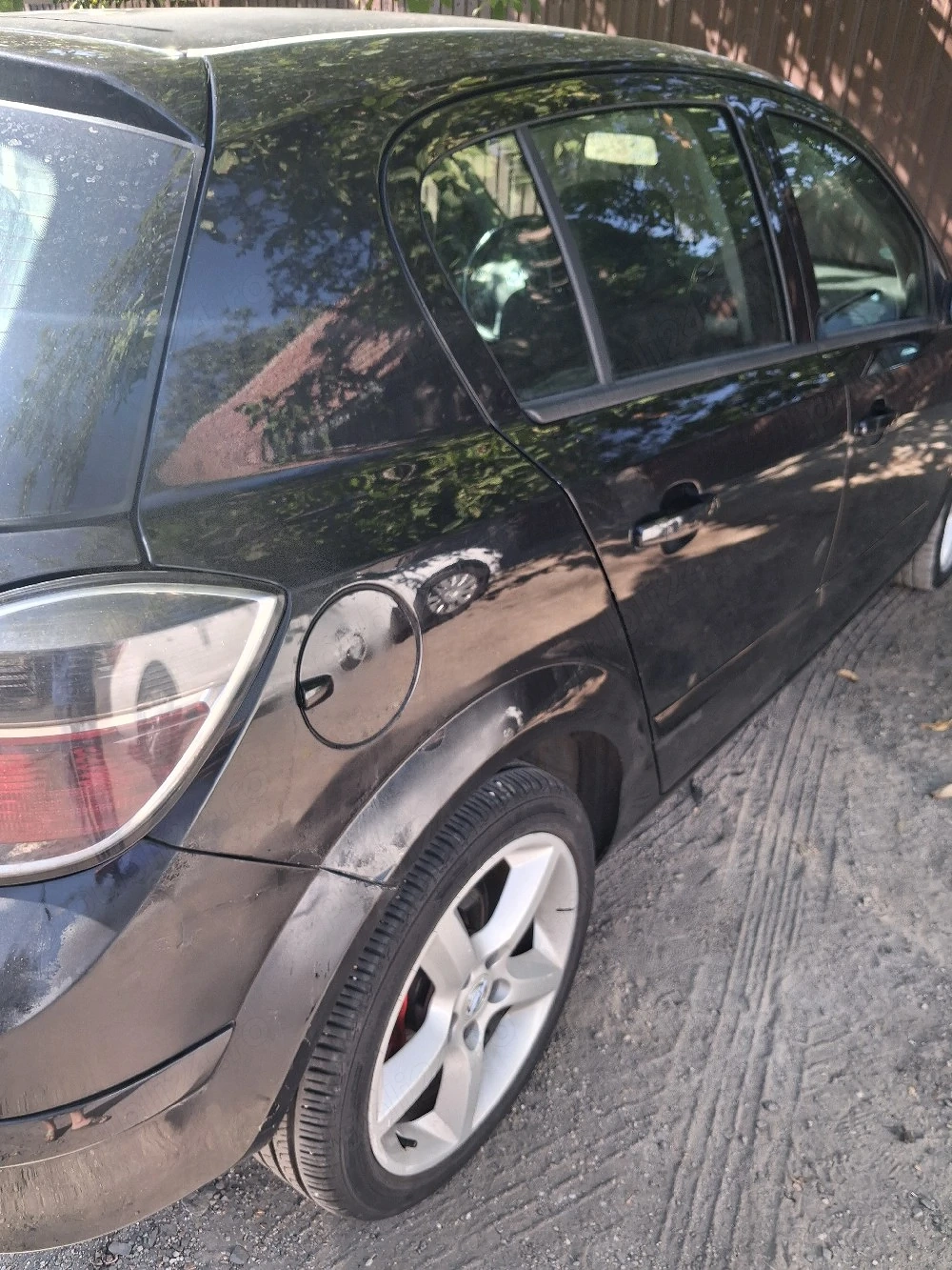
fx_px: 990
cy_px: 635
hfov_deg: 51.4
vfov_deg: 65.3
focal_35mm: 27
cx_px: 476
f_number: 1.8
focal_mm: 4
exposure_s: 1/100
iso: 25
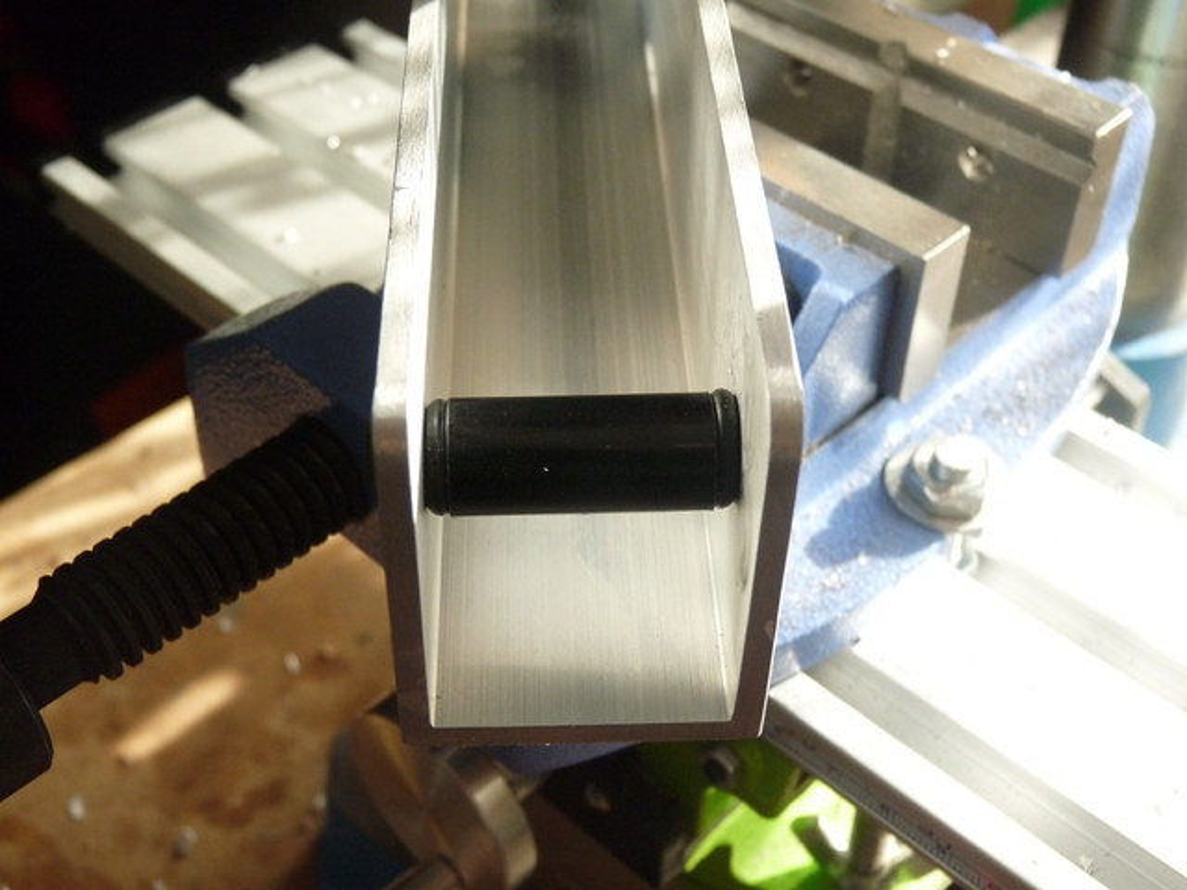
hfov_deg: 41.2
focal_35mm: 46
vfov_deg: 31.5
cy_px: 445
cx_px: 594
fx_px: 1577
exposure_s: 1/160
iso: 400
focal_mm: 8.2
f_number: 3.2
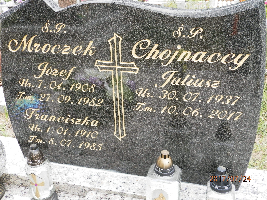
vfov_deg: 36.0
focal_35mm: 40
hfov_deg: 46.8
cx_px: 134
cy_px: 100
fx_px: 309
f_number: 3.5
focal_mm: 7.2
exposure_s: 1/50
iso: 200
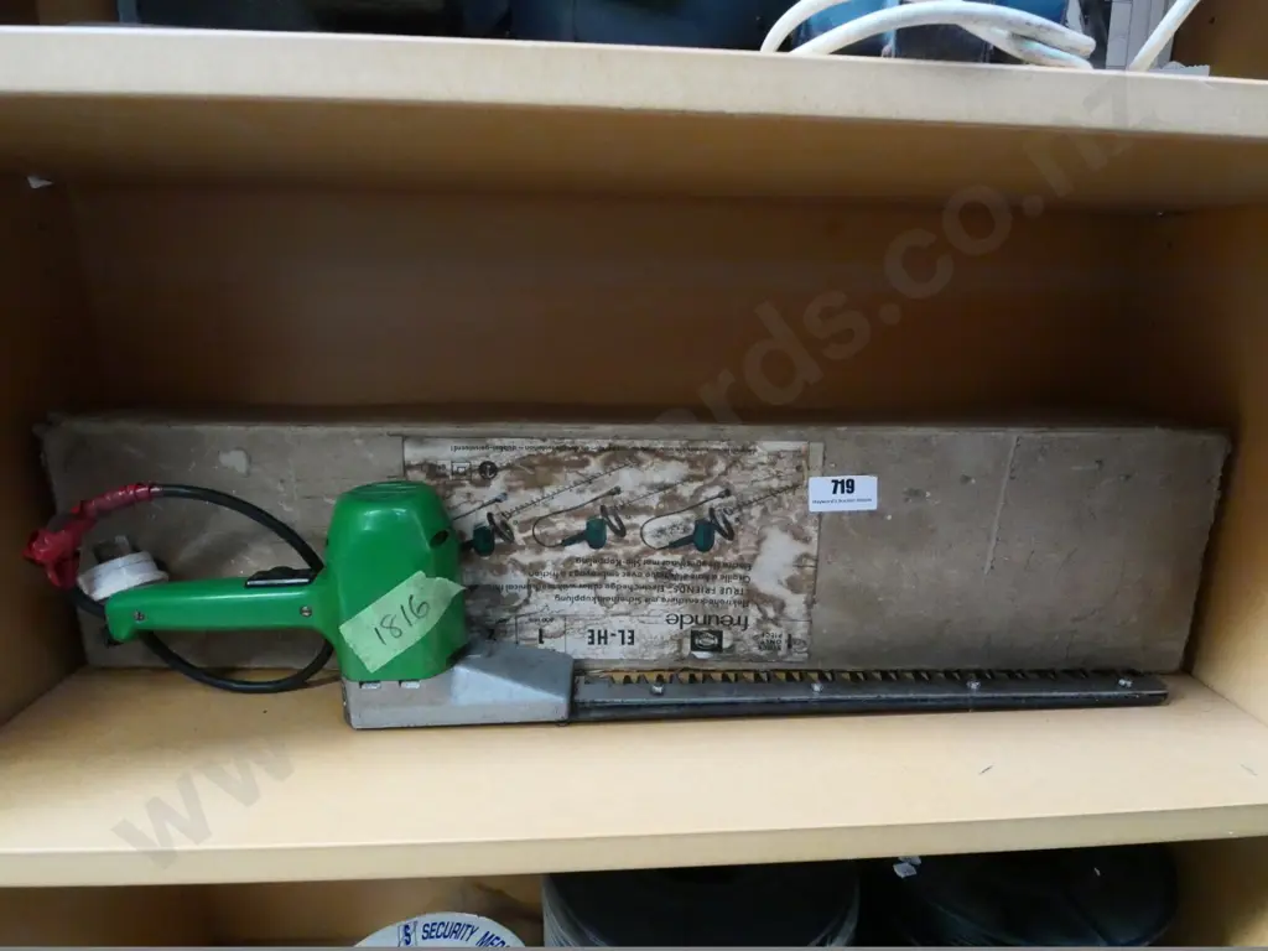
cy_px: 476
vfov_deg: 71.6
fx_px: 659
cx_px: 634
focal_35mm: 18
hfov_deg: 87.8
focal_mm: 9
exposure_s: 1/100
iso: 6400
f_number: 5.6
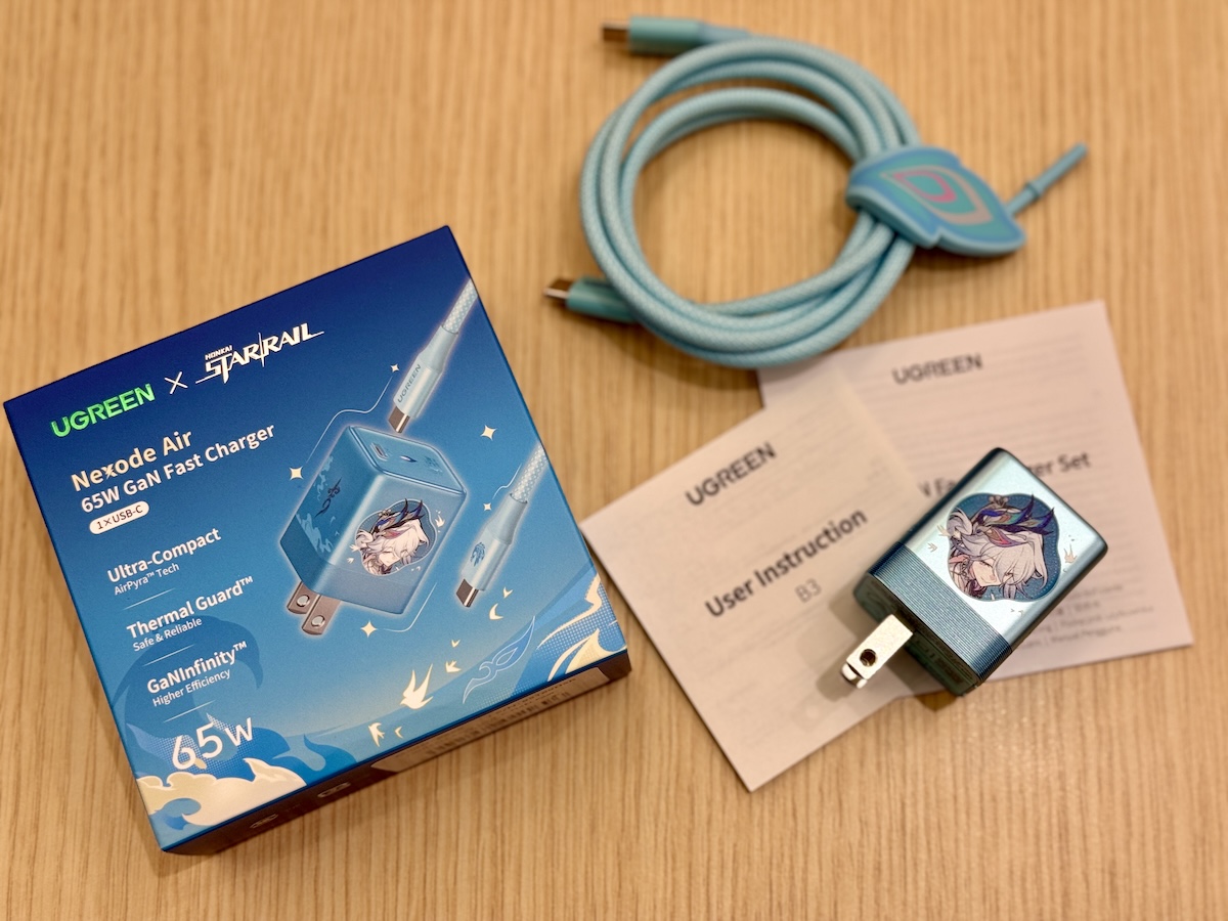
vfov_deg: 30.3
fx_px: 1703
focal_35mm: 48
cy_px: 460
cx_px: 614
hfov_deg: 39.7
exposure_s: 1/60
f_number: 1.78
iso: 80
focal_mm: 6.76
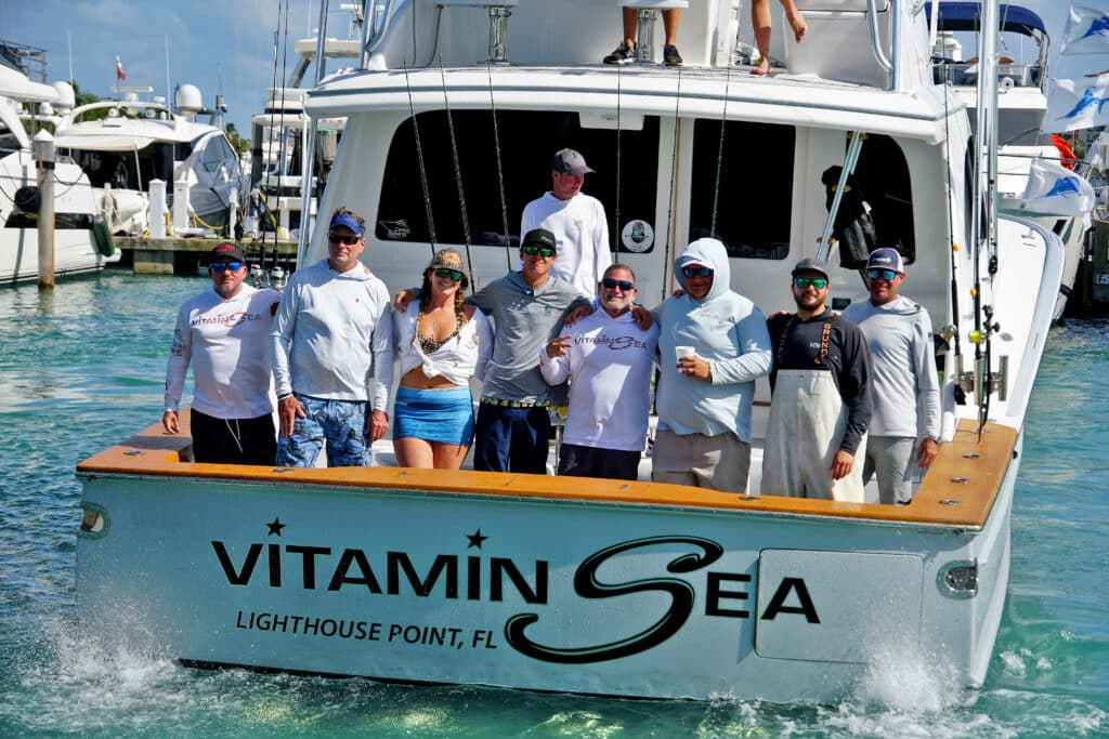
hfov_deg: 24.2
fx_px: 2588
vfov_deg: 16.3
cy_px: 370
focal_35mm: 84
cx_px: 554
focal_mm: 56
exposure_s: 1/640
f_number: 5.6
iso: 100
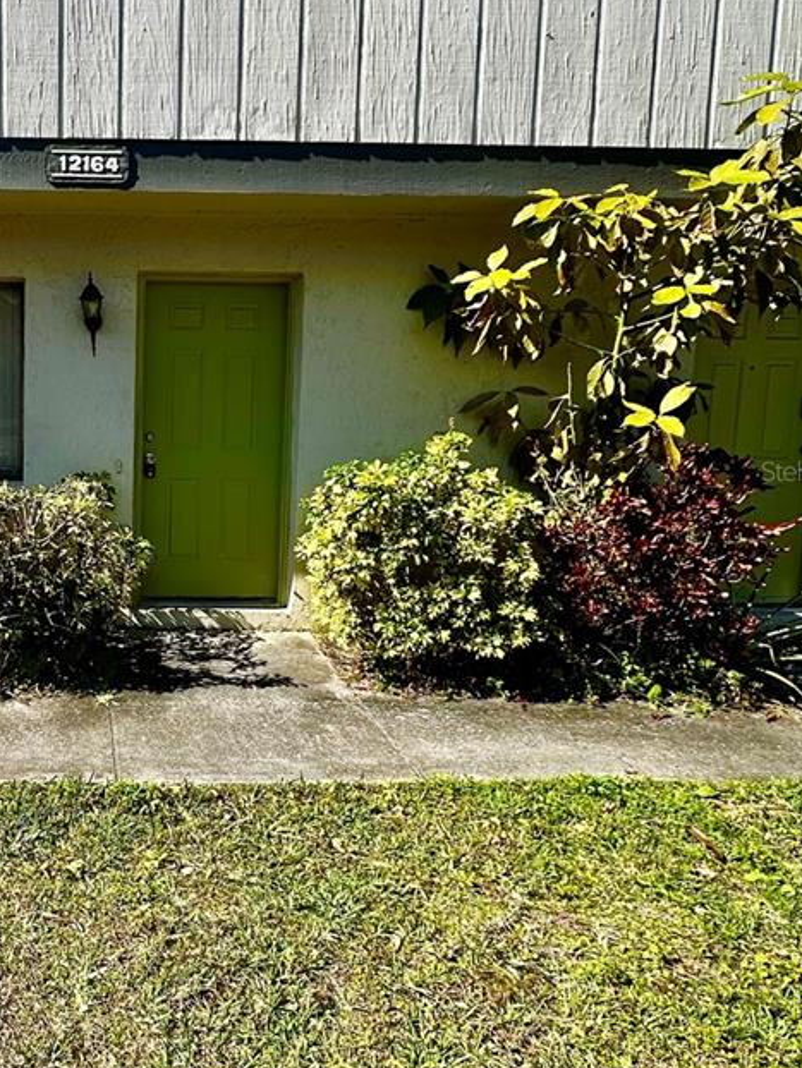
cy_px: 470
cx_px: 110
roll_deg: +0.2
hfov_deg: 47.2
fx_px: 833
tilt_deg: -5.6
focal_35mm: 27
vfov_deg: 65.1
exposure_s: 1/1147
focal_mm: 2.22
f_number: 2.2
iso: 50
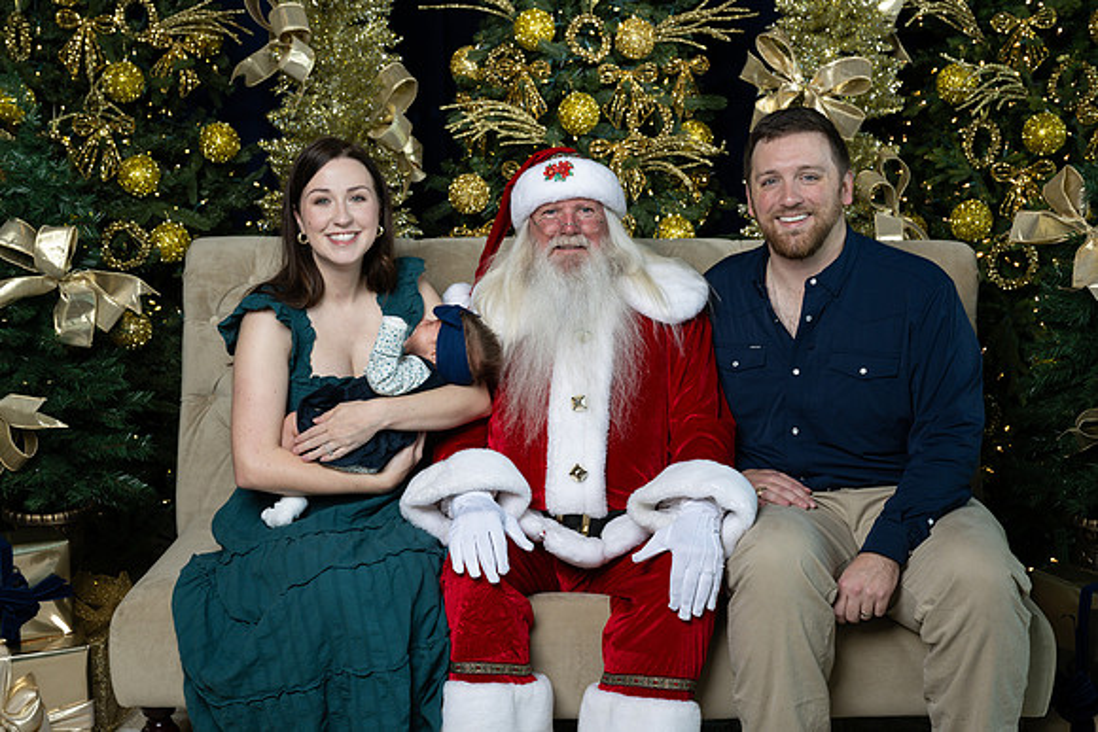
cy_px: 366
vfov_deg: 27.5
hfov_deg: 40.3
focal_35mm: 49
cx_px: 549
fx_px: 1495
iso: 400
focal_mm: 49
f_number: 7.1
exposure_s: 1/60
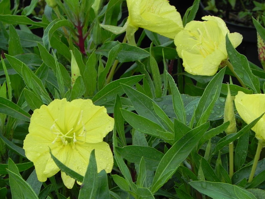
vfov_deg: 6.0
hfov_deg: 8.0
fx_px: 1891
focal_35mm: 247
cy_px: 100
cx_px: 132
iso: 160
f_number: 5
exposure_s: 1/125
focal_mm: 44
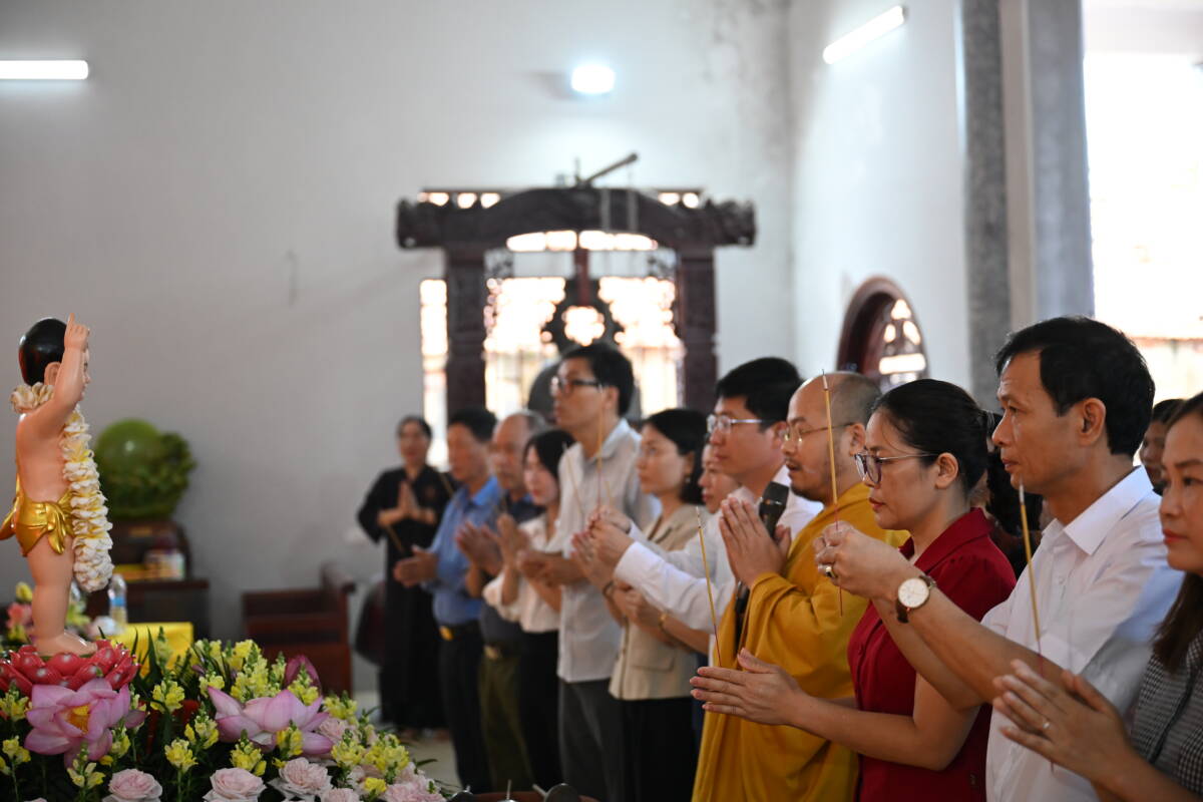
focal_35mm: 58
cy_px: 401
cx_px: 602
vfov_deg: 23.4
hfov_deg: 34.5
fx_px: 1938
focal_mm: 58
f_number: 2.8
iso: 2500
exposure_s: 1/320
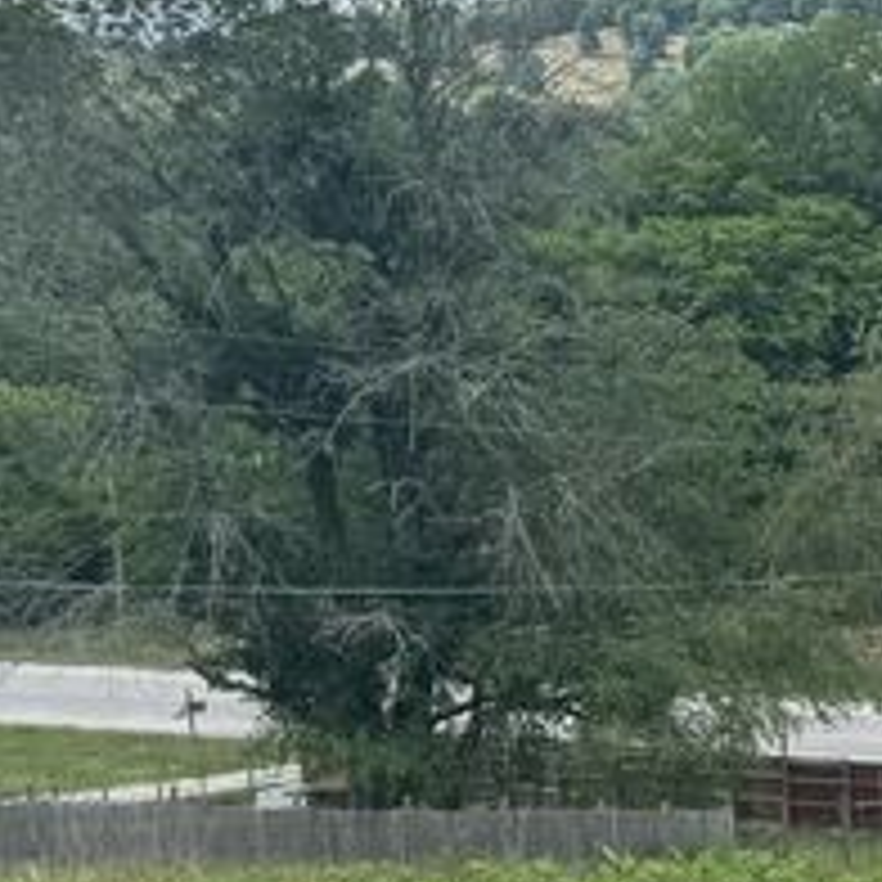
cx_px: 1359
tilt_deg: -10.5
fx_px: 3200
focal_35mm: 111
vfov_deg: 15.6
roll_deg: +2.1
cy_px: 734
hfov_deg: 14.5
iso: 80
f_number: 1.78
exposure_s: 1/3802
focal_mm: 6.76
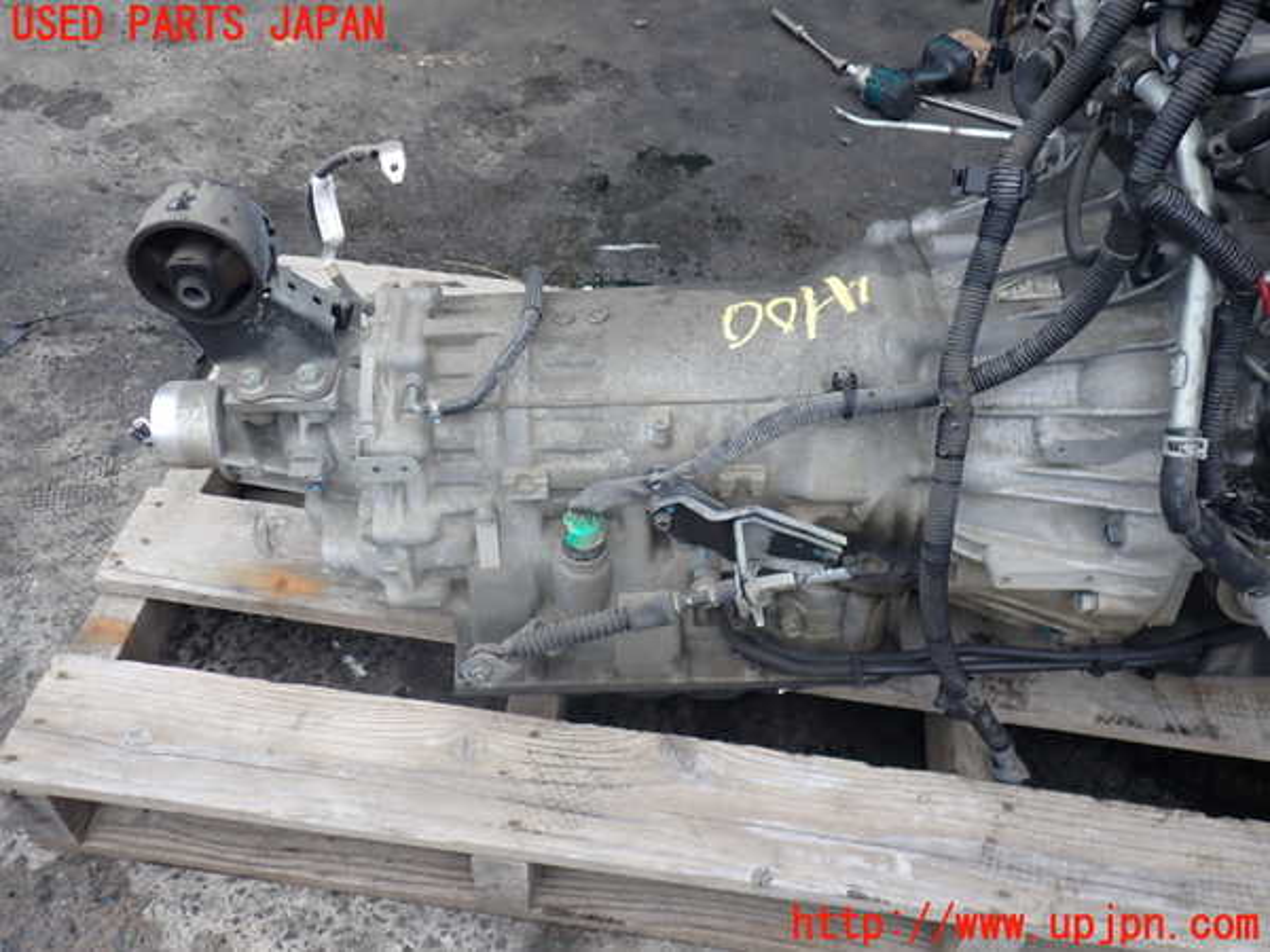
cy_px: 476
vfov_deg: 46.8
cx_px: 635
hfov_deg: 60.0
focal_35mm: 30
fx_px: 1101
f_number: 2.3
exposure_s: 1/160
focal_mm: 5.4
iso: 100
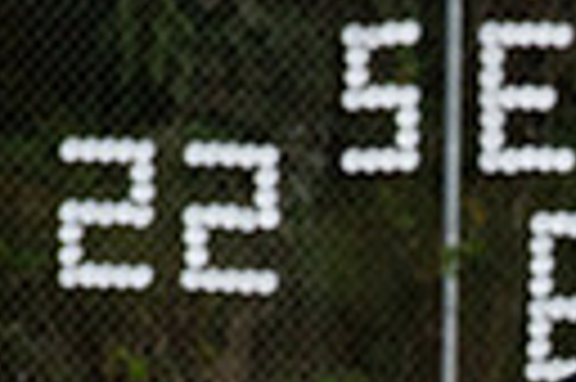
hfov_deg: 2.4
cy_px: 780
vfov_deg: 1.6
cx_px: 999
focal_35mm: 860
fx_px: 13742
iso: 1000
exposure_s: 1/250
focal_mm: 190
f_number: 5.6
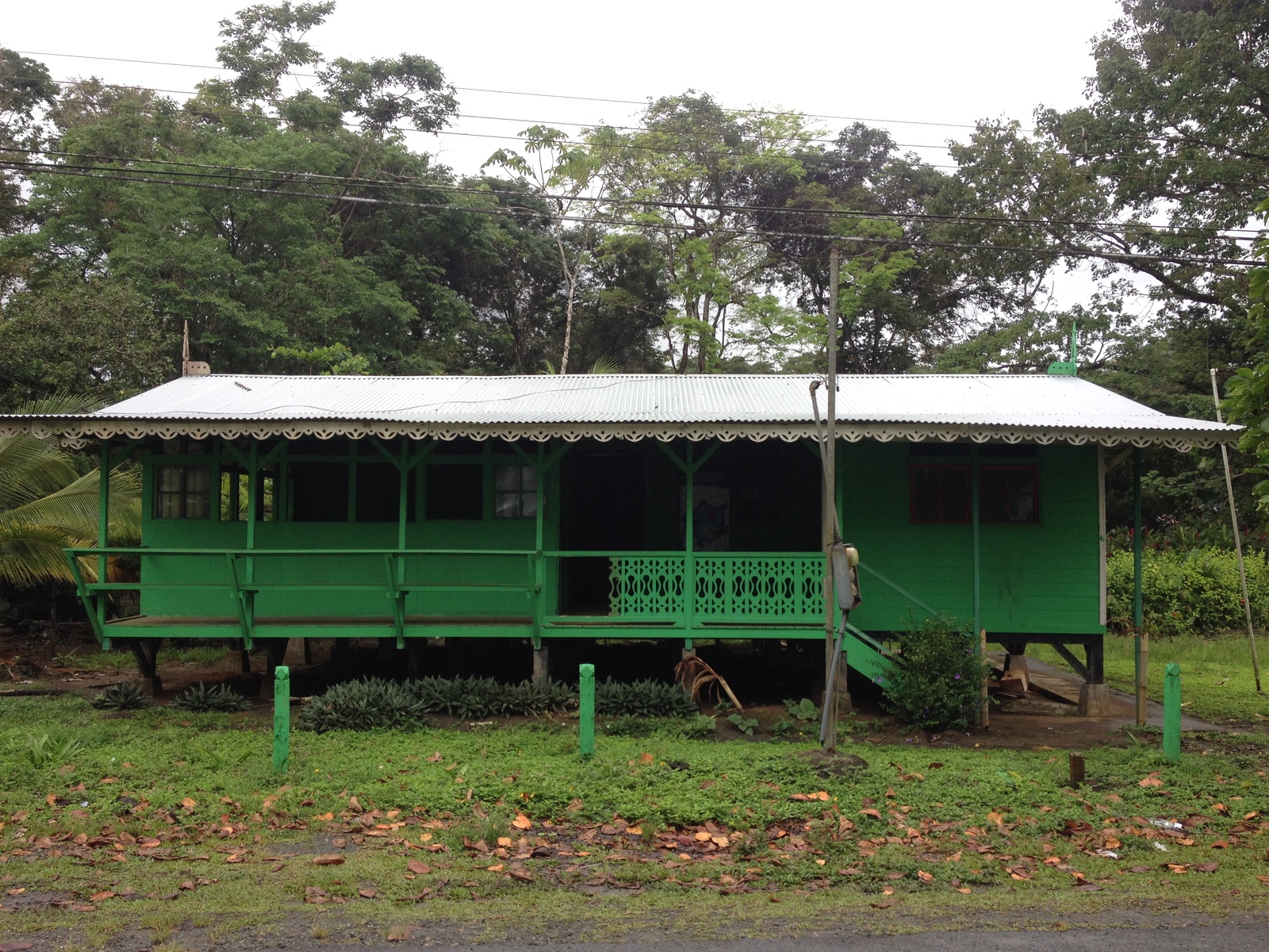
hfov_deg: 52.6
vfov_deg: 40.7
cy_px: 476
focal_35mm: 35
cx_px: 634
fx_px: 1283
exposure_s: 1/219
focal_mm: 4.28
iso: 50
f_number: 2.4
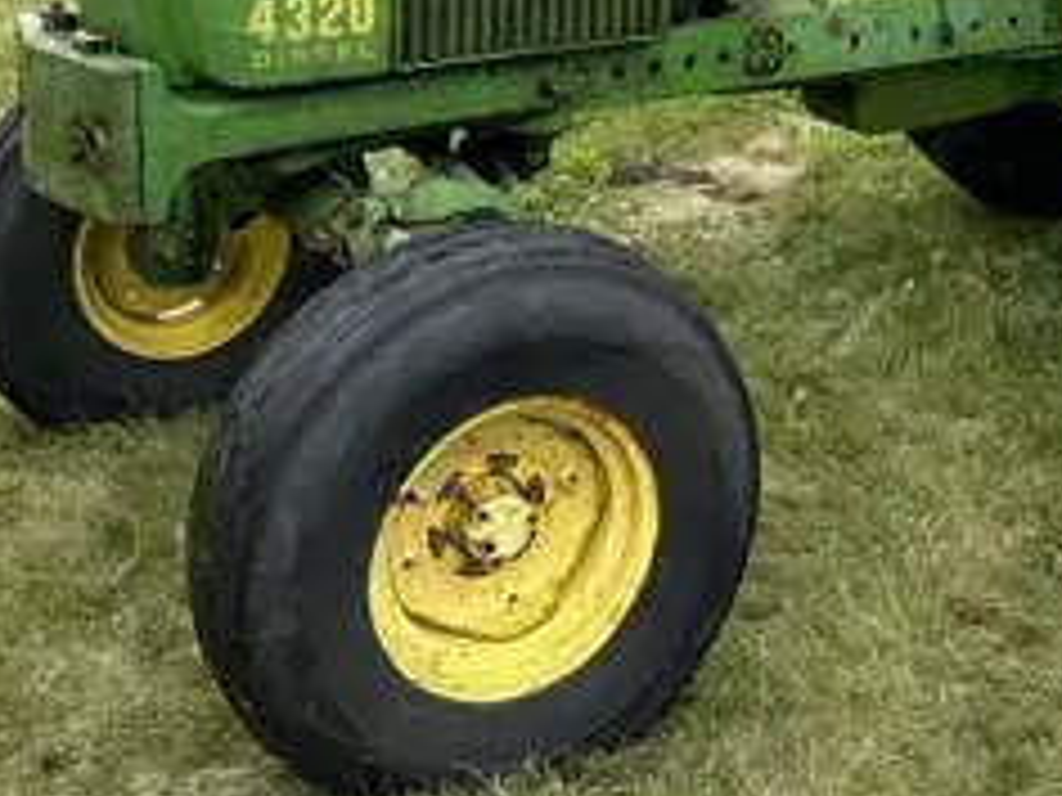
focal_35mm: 65
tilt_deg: -8.1
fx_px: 1994
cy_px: -198
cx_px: 842
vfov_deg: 20.8
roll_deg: +1.4
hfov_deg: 29.2
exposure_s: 1/1916
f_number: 1.78
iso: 80
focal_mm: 6.86
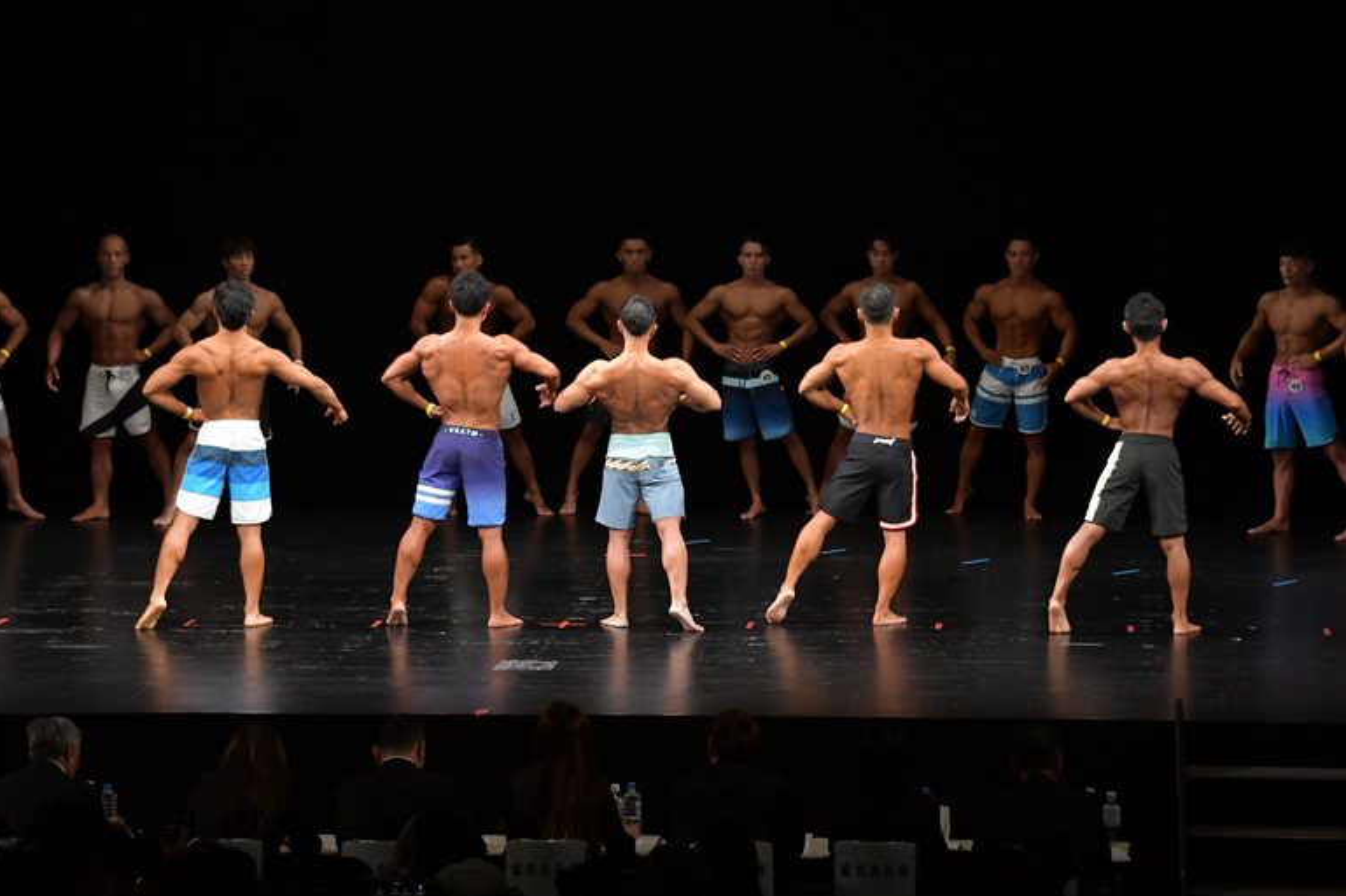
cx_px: 669
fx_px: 4783
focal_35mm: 128
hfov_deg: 16.0
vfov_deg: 10.7
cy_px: 450
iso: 3200
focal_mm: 85
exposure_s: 1/400
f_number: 5.6
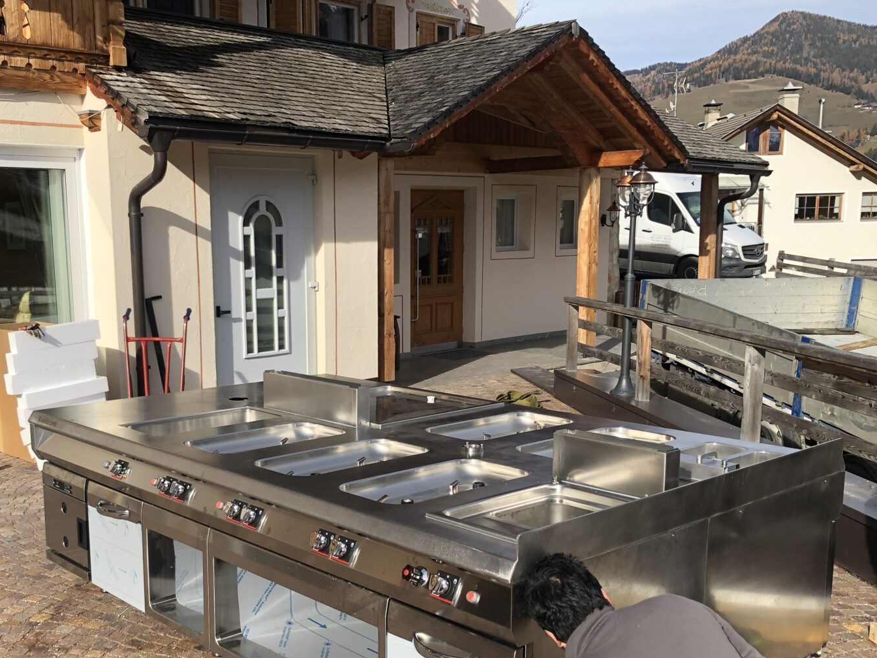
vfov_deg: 35.8
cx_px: 311
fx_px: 1013
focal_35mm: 40
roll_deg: +0.8
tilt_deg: -9.6
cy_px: 410
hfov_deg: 46.2
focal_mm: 3.99
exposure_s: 1/1919
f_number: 1.8
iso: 20
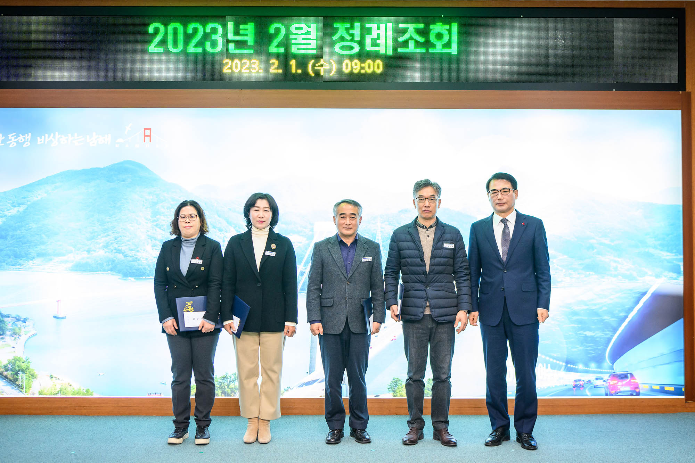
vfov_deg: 35.0
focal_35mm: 38
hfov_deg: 50.7
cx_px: 348
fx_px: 733
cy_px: 232
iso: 1600
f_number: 4
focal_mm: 38
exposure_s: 1/160
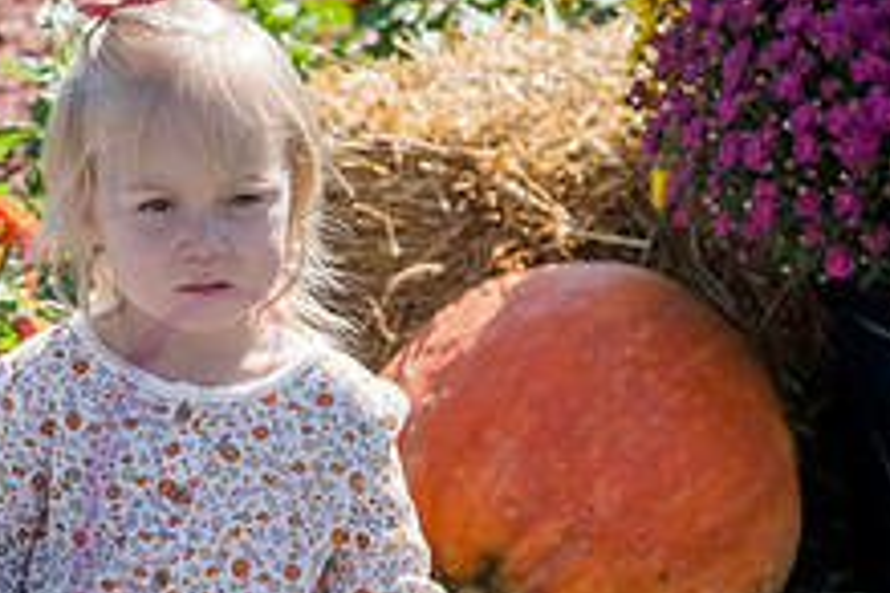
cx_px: -49
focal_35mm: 225
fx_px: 5562
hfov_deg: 9.1
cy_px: 372
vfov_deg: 6.1
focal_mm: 85
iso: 400
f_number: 6.3
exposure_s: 1/1250
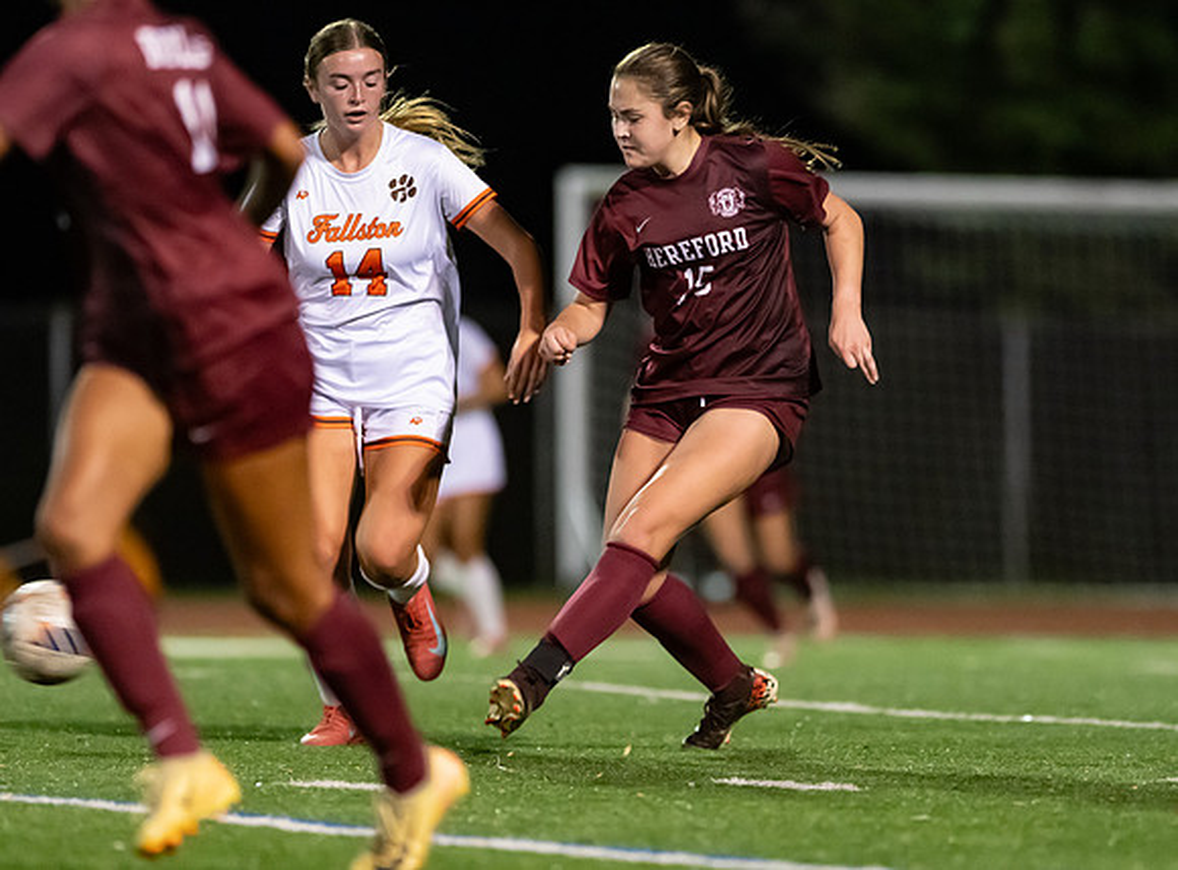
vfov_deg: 3.7
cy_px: 334
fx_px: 13551
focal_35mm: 401
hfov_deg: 5.0
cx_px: 716
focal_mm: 300
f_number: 2.8
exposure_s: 1/500
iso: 11400
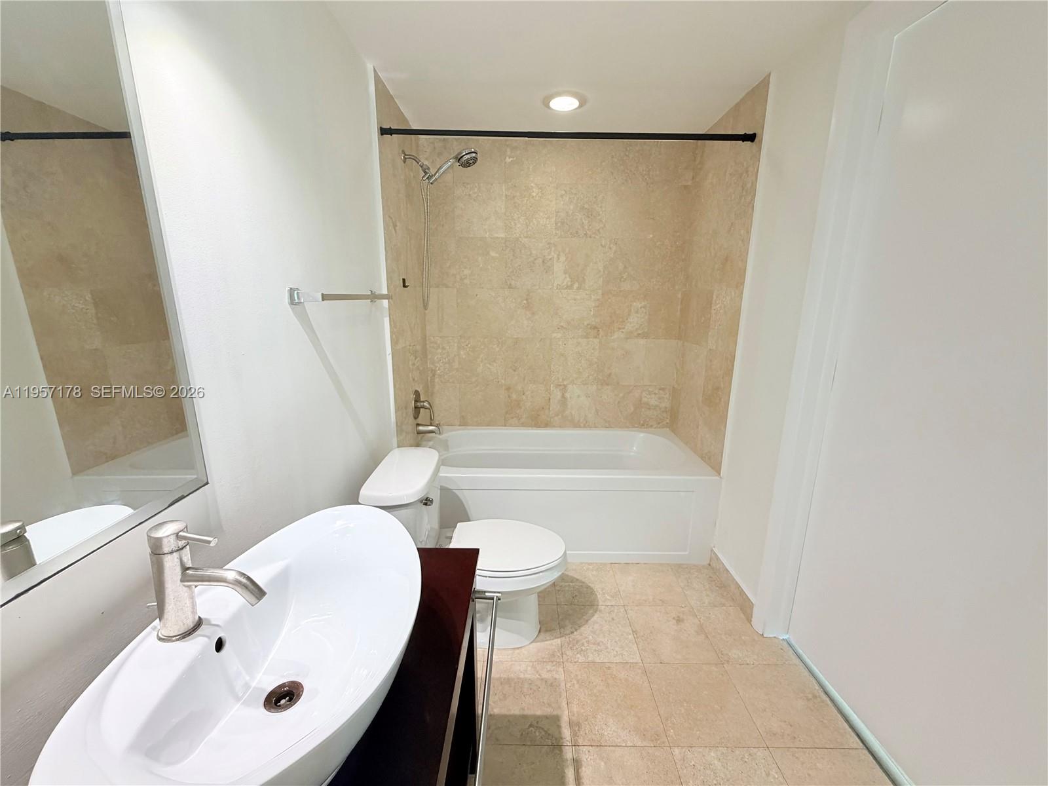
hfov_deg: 102.1
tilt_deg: -12.9
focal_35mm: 14
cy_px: 393
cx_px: 524
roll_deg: -0.6
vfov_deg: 85.7
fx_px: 424
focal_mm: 2.22
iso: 250
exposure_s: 1/120
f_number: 2.2
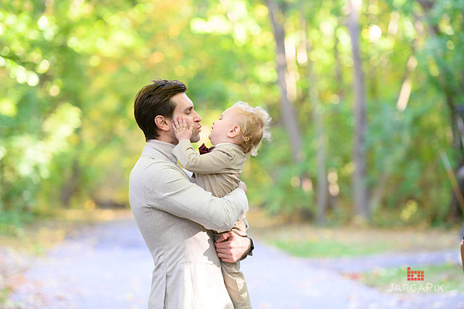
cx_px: 232
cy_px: 154
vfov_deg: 10.1
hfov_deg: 15.2
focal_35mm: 135
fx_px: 1739
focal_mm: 135
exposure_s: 1/200
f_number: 3.2
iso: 1600
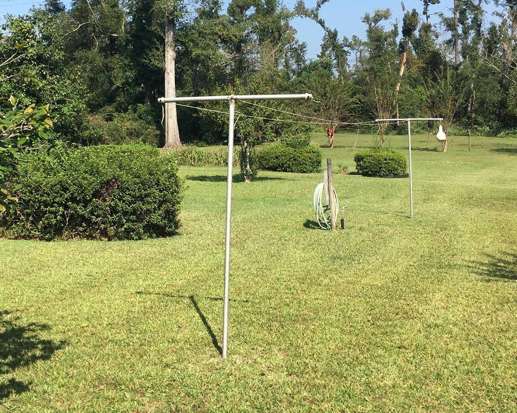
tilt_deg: +0.9
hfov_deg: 37.9
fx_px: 750
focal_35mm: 49
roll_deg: +0.8
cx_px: 202
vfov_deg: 30.5
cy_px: 117
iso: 25
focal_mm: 4.15
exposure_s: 1/1131
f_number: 2.2
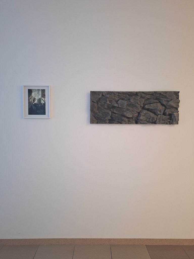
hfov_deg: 58.9
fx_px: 172
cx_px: 97
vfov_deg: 73.9
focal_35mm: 23
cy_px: 130
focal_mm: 5.54
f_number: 1.8
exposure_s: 1/25
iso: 250
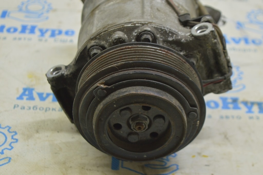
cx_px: 132
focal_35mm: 72
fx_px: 526
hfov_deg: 28.1
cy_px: 88
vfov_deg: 18.9
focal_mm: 48
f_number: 5.6
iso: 400
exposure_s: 1/20
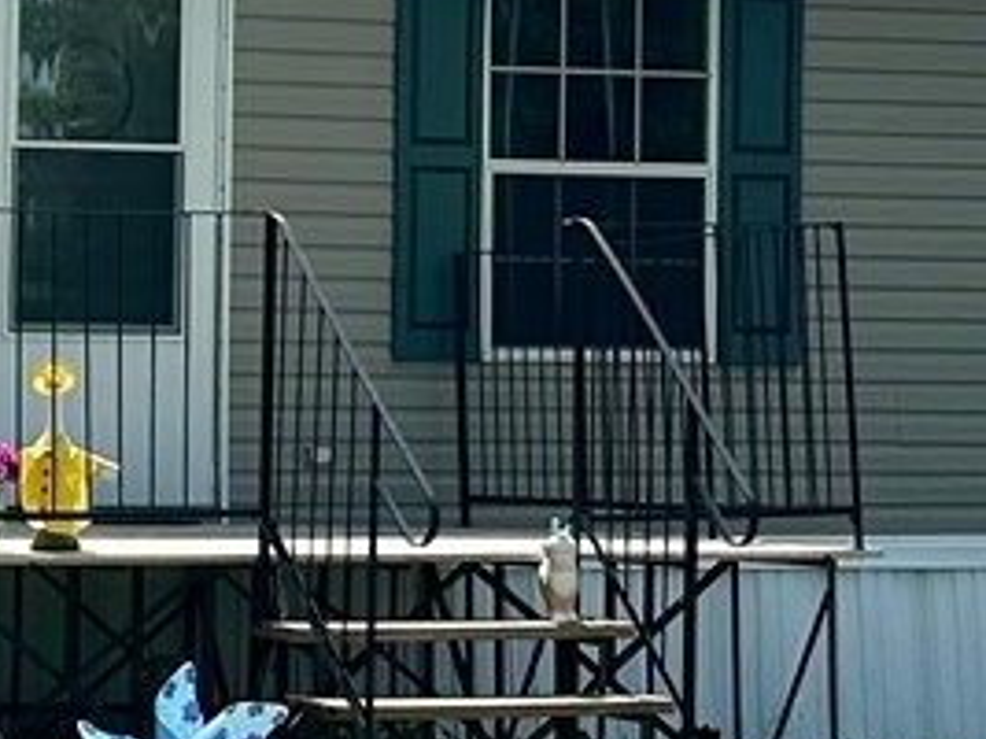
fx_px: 4100
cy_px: 166
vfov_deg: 10.3
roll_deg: -0.3
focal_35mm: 144
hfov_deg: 13.2
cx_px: -362
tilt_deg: +2.6
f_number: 1.78
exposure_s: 1/5848
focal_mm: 6.86
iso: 80
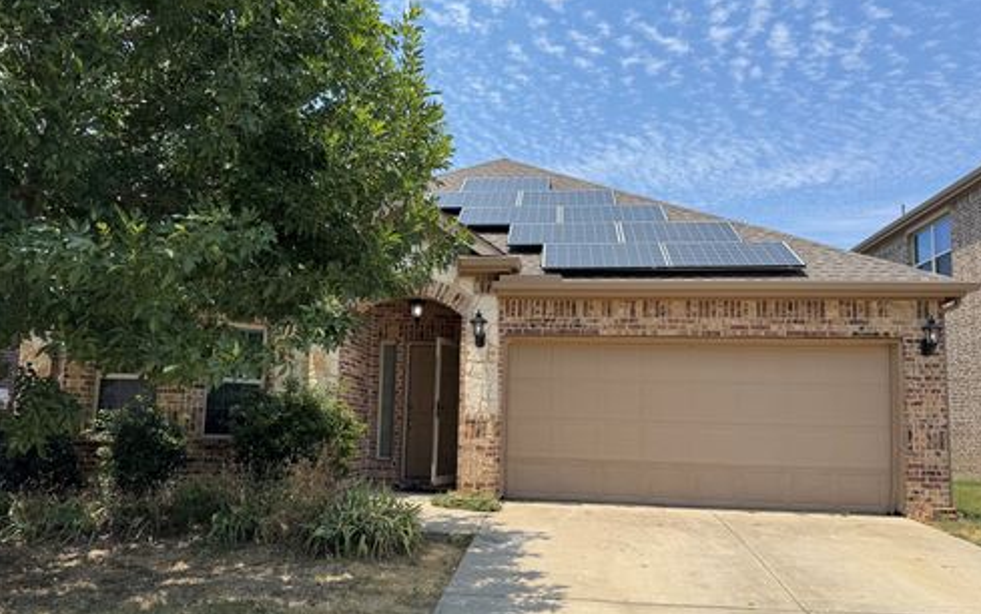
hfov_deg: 70.4
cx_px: 496
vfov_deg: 47.5
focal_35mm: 26
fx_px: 695
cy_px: 352
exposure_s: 1/3802
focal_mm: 6.76
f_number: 1.78
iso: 80
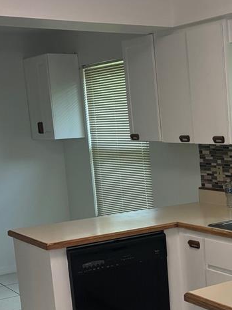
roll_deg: +1.4
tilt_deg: -9.7
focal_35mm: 67
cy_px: 212
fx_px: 599
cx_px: 287
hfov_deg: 20.4
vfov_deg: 28.8
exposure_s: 1/120
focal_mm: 5.96
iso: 80
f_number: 1.6
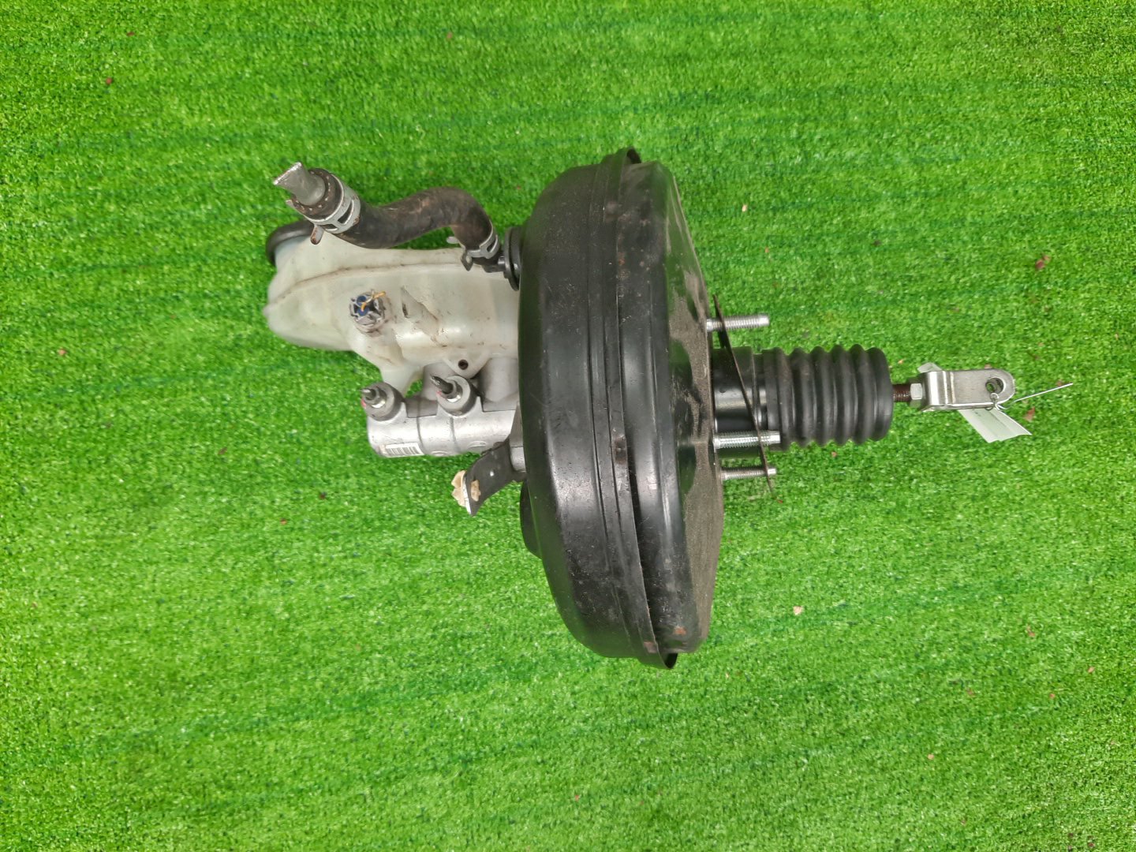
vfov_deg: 54.9
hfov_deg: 69.4
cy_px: 426
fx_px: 820
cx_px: 568
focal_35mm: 25
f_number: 2
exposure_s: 1/50
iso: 169
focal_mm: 4.6
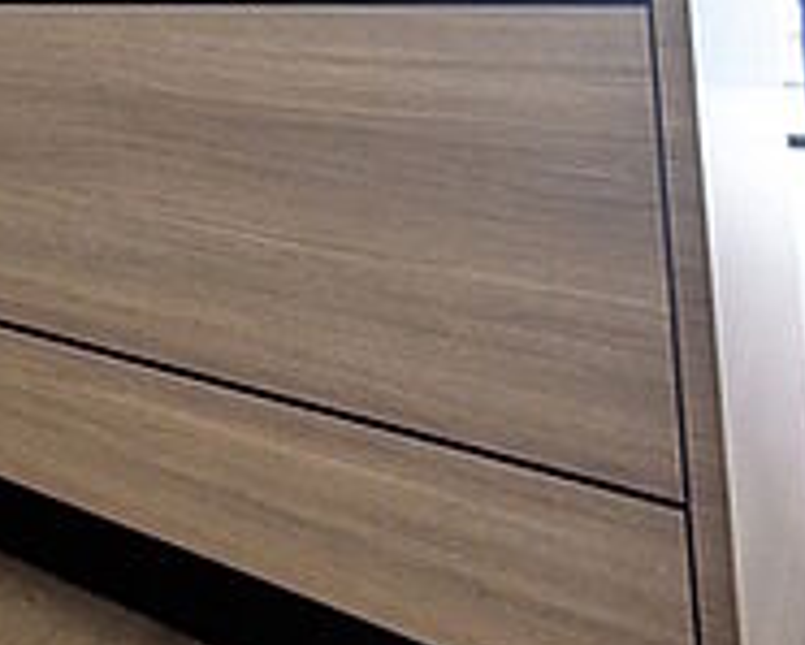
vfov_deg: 30.2
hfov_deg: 32.9
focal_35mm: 44
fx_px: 1049
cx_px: -203
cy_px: -87
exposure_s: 1/33.3
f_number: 2.2
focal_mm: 1.83
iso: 301
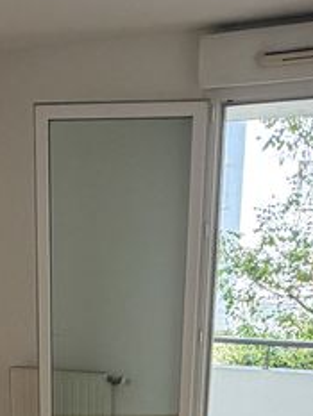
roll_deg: -0.9
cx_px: 109
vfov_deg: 28.0
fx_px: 723
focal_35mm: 60
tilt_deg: -16.6
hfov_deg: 24.3
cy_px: 505
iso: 160
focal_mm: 2.22
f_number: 2.2
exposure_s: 1/121
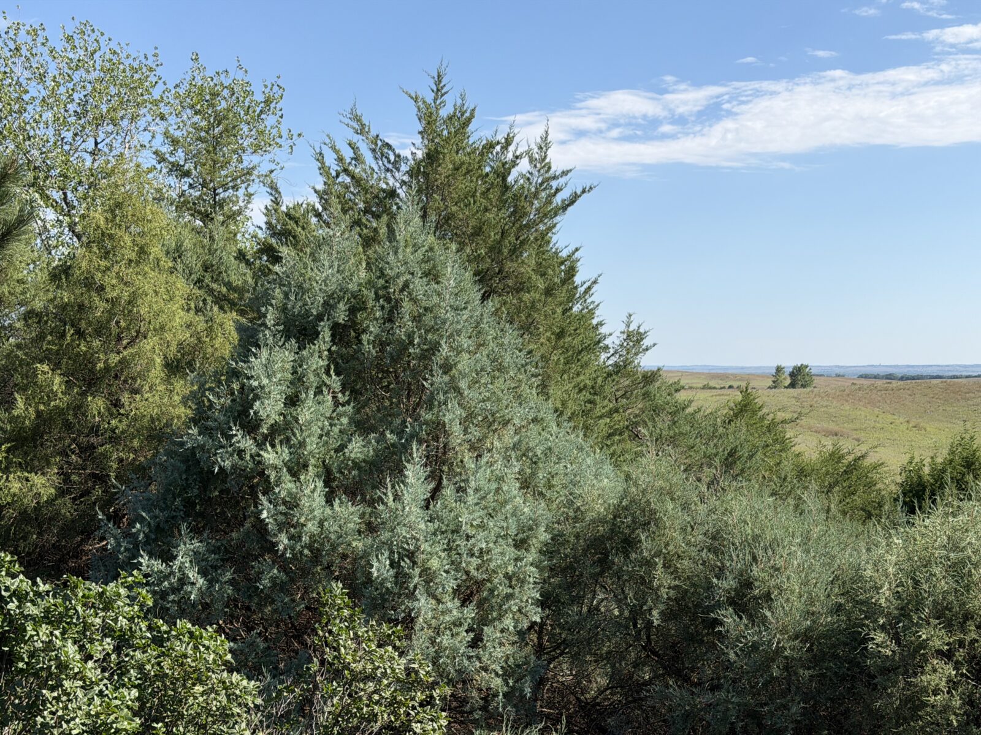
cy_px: 368
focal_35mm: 48
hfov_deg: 39.7
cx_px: 490
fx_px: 1360
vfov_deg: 30.3
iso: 64
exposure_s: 1/3378
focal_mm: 6.76
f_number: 1.78
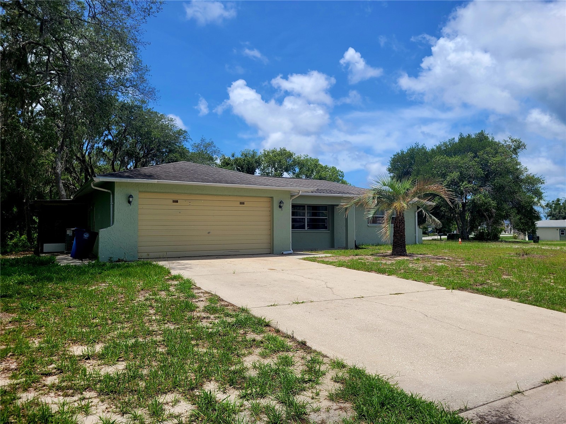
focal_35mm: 26
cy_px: 212
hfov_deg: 67.3
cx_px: 283
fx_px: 425
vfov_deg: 53.1
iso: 40
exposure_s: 1/3333
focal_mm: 5.4
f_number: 1.8
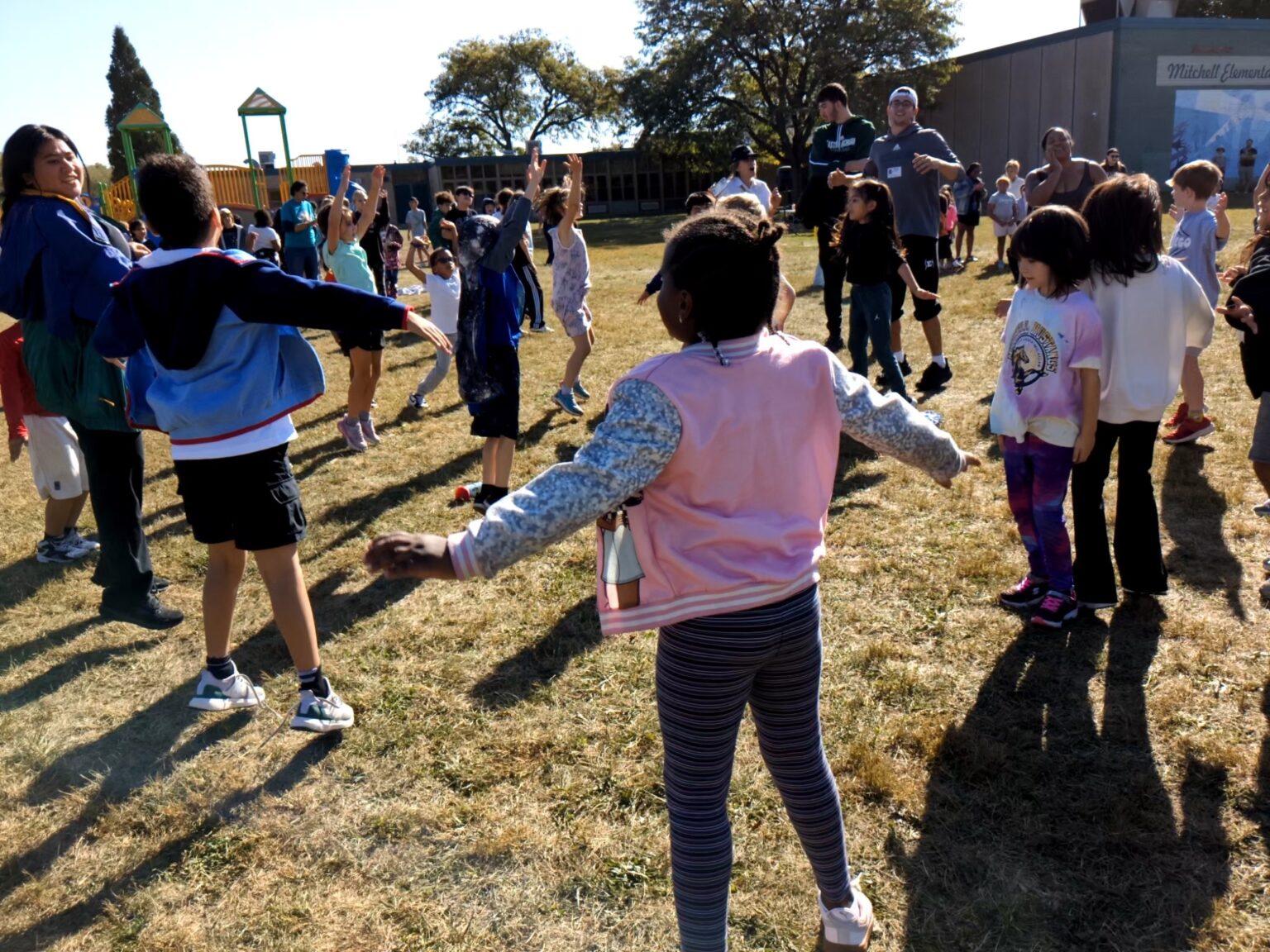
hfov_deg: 65.3
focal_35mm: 27
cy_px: 476
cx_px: 635
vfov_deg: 51.4
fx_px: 991
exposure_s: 1/1376
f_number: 1.73
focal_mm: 4.38
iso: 49
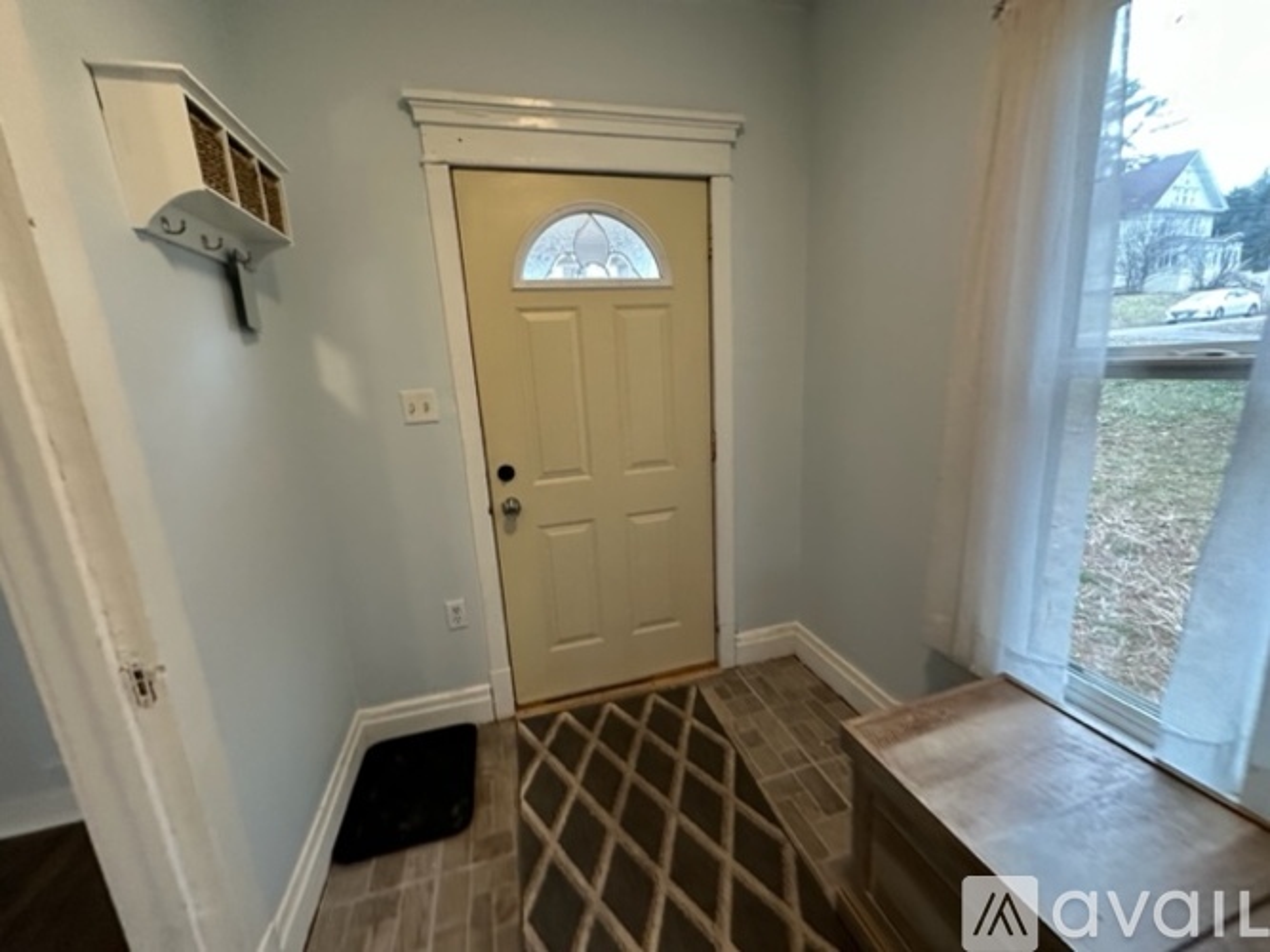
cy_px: 476
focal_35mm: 14
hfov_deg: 102.1
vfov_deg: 85.7
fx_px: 514
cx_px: 635
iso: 200
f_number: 2.2
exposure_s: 1/60
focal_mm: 2.22
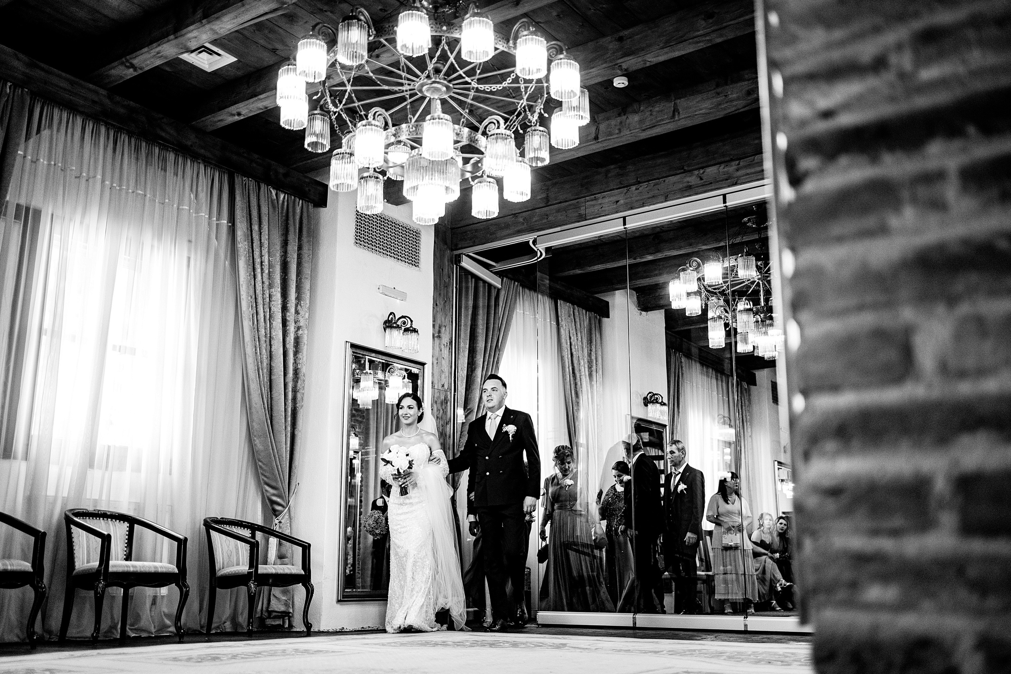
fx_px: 983
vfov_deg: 37.9
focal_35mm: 35
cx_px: 506
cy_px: 337
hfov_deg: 54.4
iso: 1600
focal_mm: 35
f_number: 1.8
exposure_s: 1/200
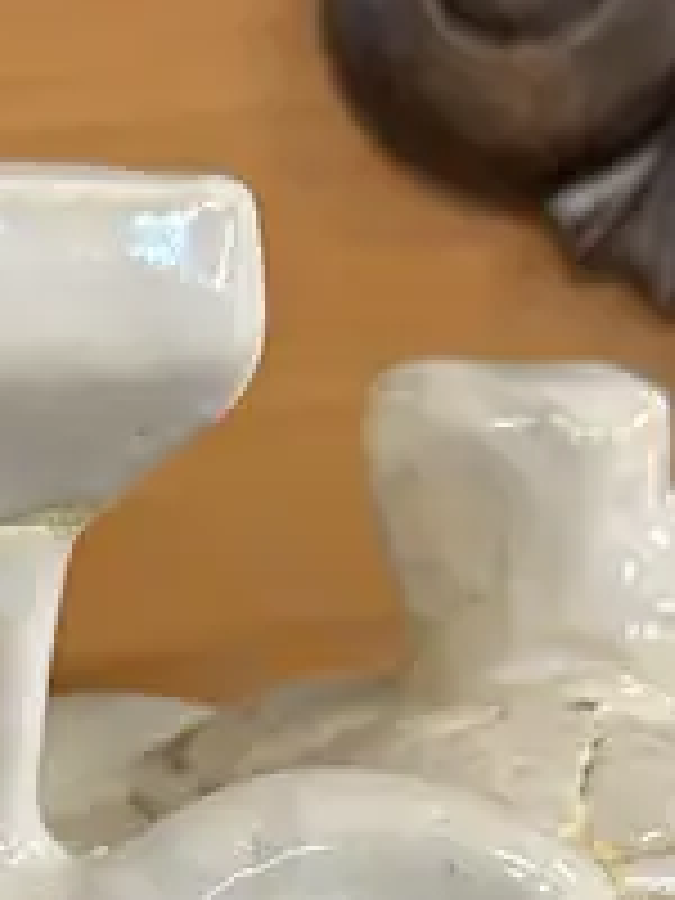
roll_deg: +0.7
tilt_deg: -16.8
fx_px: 3198
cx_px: -144
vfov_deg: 15.0
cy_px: 1310
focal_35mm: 123
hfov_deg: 11.8
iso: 160
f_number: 1.78
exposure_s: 1/50
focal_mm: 6.86
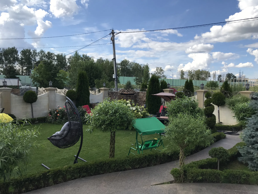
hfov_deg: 63.4
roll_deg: -0.4
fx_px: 209
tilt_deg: -1.8
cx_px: 129
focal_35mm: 28
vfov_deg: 49.7
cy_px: 97
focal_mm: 3.99
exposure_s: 1/1880
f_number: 1.8
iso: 20
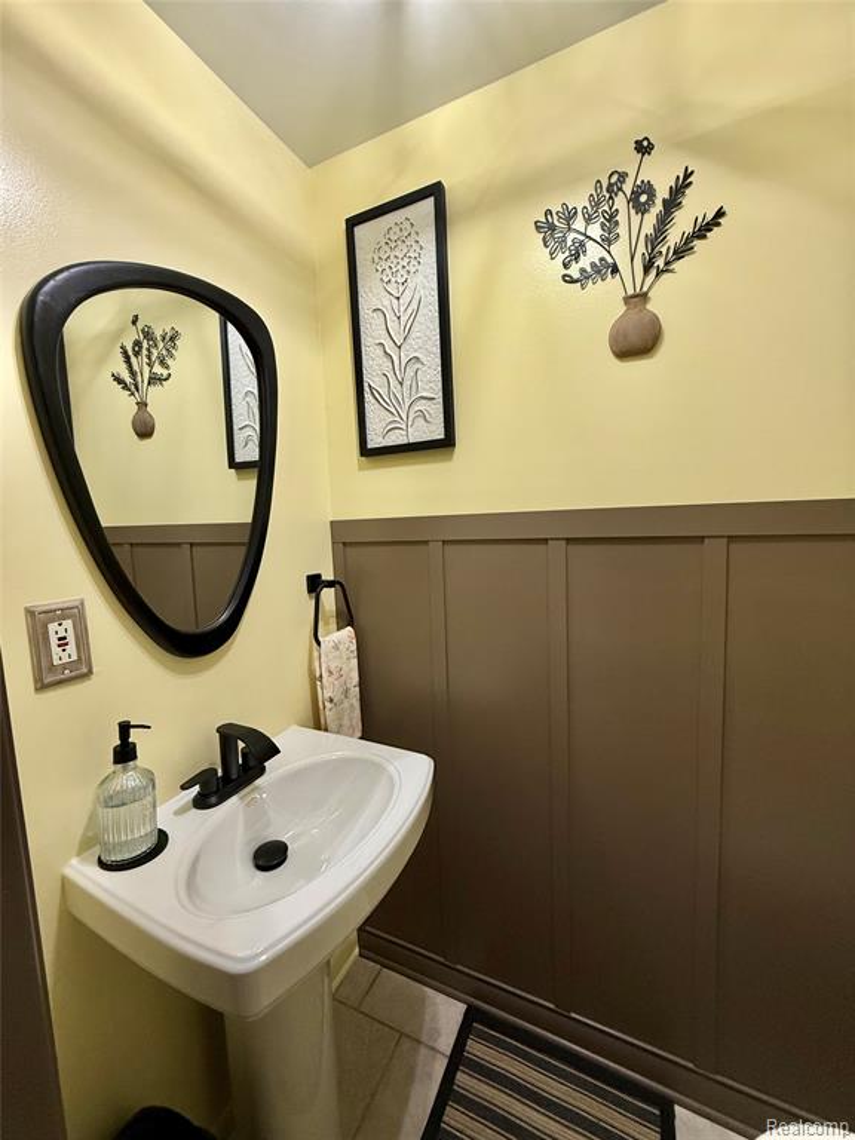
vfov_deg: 102.1
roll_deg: +1.9
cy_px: 570
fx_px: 461
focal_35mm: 14
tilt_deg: -6.3
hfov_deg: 85.7
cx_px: 428
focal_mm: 2.22
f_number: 2.2
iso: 320
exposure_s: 1/120
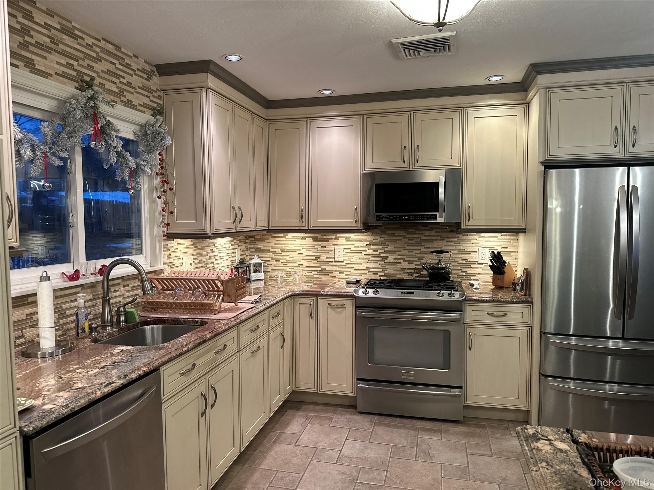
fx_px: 453
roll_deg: -0.1
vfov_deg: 56.8
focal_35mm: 24
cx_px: 327
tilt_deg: -3.8
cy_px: 245
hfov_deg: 71.6
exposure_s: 1/60
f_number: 1.78
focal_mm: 6.86
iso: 250
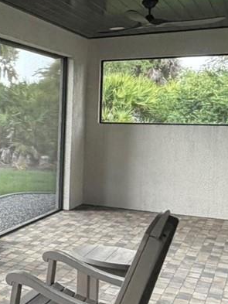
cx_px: -197
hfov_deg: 18.9
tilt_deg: -1.7
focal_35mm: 57
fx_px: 500
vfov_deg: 33.7
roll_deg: +0.0
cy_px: 132
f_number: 2.2
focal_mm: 2.22
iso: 160
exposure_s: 1/121
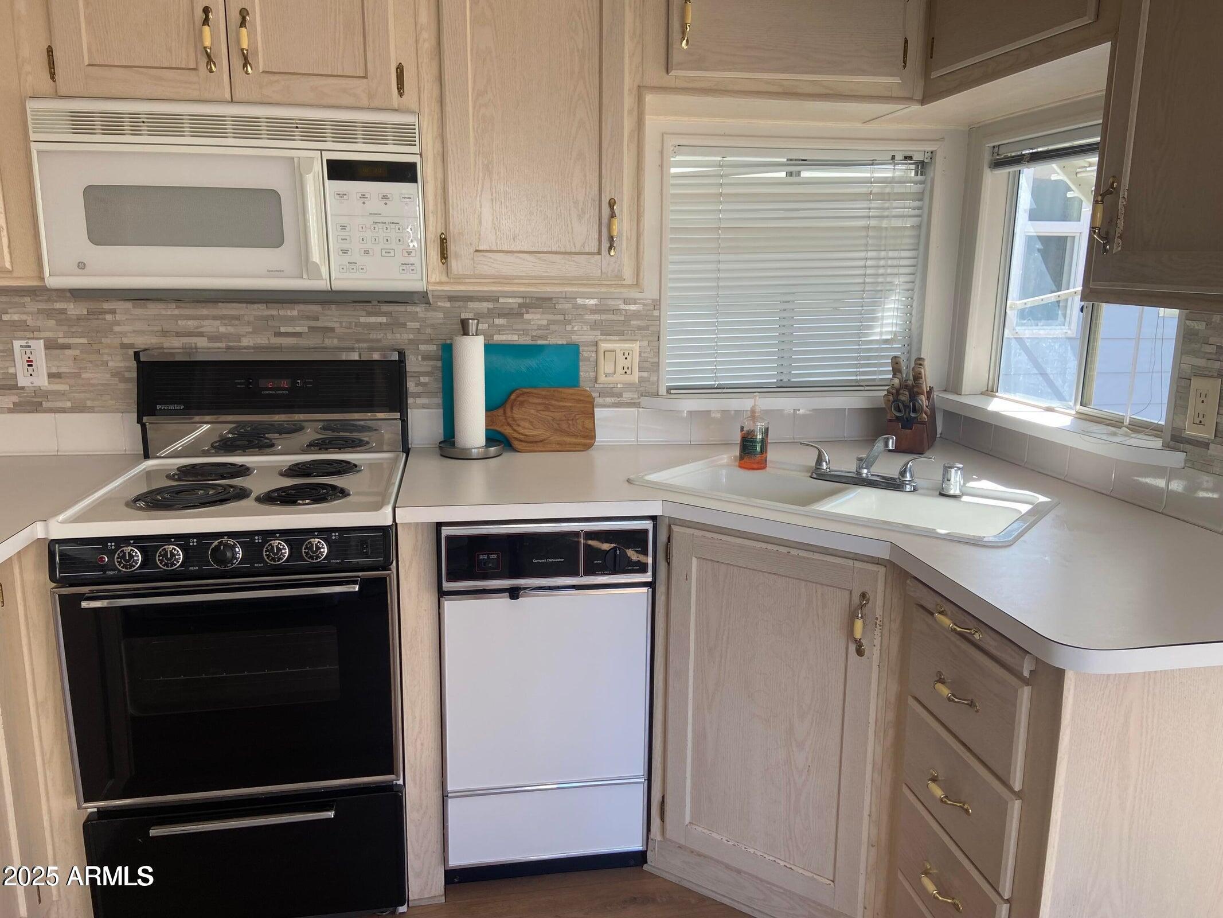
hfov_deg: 67.3
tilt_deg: -12.3
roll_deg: -0.2
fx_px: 919
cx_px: 612
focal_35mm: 26
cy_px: 459
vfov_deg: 53.1
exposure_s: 1/158
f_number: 1.8
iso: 32
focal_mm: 4.25
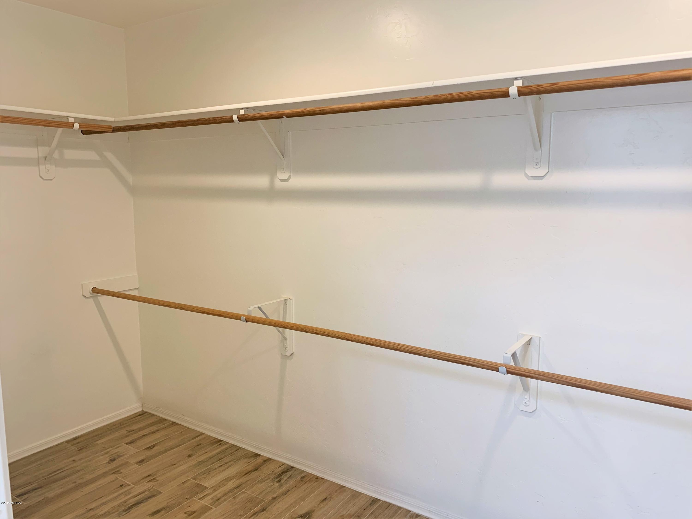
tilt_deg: -6.3
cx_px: 346
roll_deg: +0.1
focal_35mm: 26
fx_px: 520
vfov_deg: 53.1
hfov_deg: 67.3
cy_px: 260
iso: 80
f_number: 1.8
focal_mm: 4.25
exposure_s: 1/60
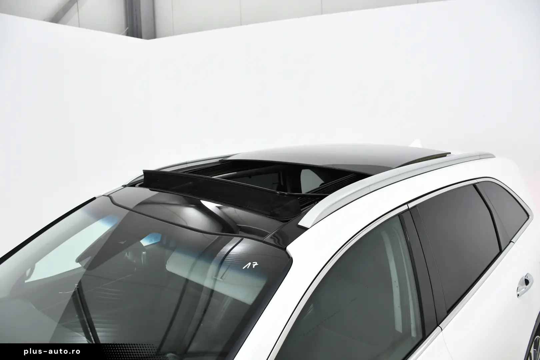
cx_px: 270
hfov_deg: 67.4
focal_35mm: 27
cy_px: 180
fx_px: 405
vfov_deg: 47.9
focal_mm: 18
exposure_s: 1/30
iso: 640
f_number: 4.5
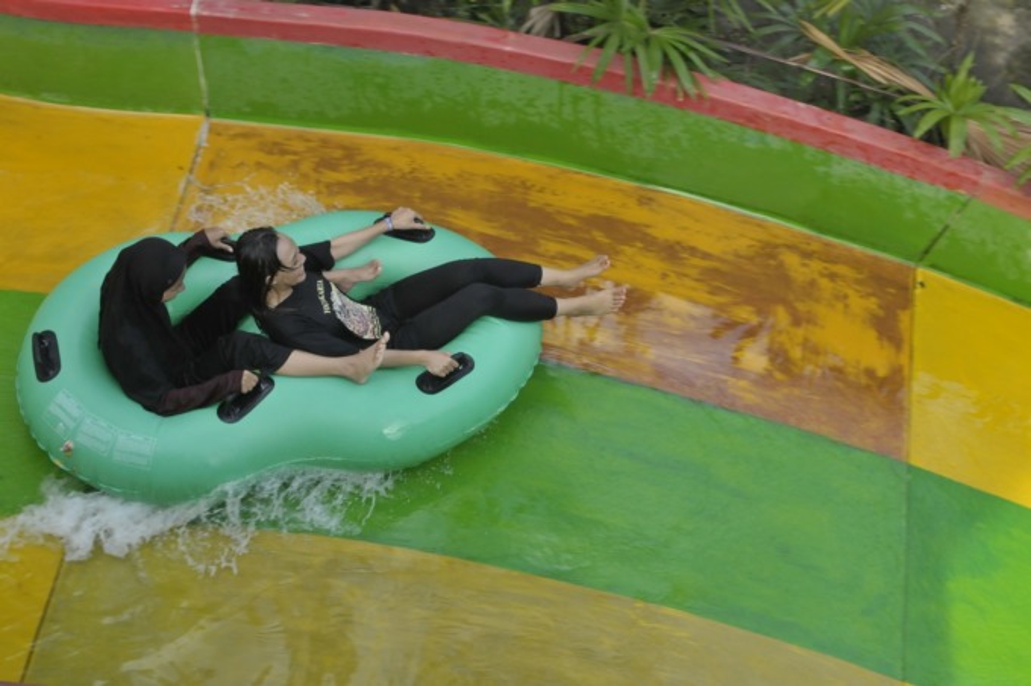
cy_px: 343
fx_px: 2146
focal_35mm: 75
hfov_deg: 27.0
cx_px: 516
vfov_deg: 18.1
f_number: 7.1
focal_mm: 50
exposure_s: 1/400
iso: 800
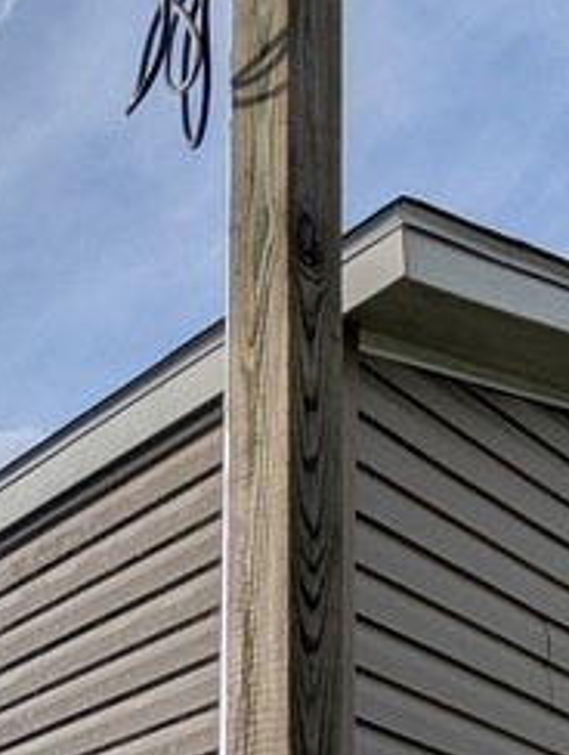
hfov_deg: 22.2
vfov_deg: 25.5
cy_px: 1069
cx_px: -118
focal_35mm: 61
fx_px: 1332
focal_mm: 1.83
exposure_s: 1/3322
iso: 48
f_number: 2.2
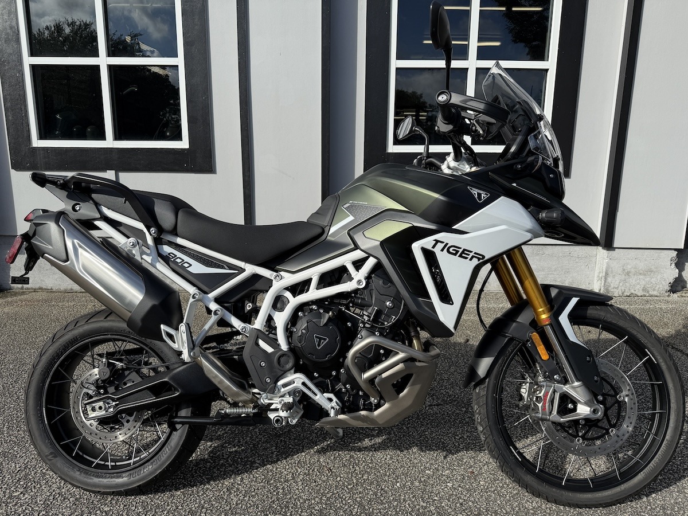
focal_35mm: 24
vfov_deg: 56.8
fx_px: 477
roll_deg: -1.1
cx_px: 344
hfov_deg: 71.6
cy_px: 258
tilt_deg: -11.5
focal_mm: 6.76
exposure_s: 1/4673
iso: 80
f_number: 1.78
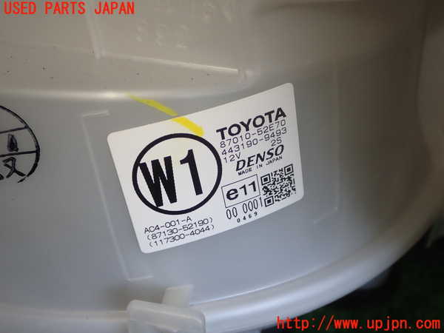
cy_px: 166
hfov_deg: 42.9
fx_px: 564
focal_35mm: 44
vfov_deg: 32.9
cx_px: 222
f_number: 2.9
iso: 160
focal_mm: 7.84
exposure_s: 1/80
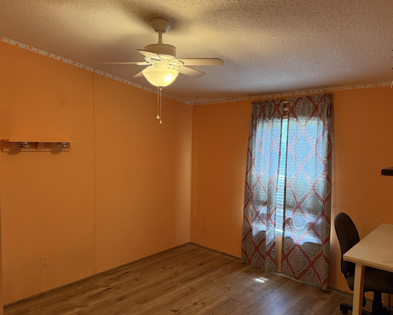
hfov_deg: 65.9
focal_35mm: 26
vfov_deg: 54.9
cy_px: 160
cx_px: 181
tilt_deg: -4.0
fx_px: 302
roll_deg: -1.8
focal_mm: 6.76
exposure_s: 1/60
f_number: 1.78
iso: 250
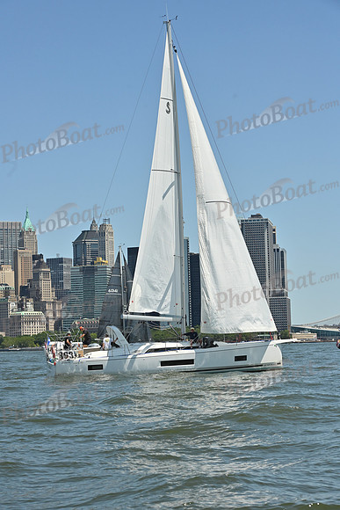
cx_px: 170
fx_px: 1161
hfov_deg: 16.7
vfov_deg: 24.8
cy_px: 255
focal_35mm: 82
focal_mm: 82
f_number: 10
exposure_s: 1/1600
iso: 320
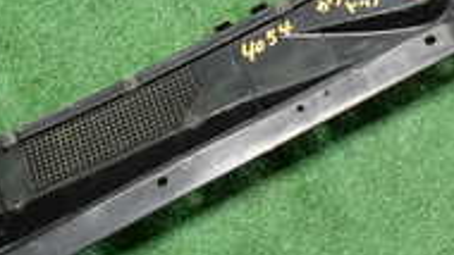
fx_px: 1036
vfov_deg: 13.9
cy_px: 10
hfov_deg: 24.6
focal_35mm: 86
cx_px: 296
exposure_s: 1/60
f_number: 2
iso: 160
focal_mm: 4.5
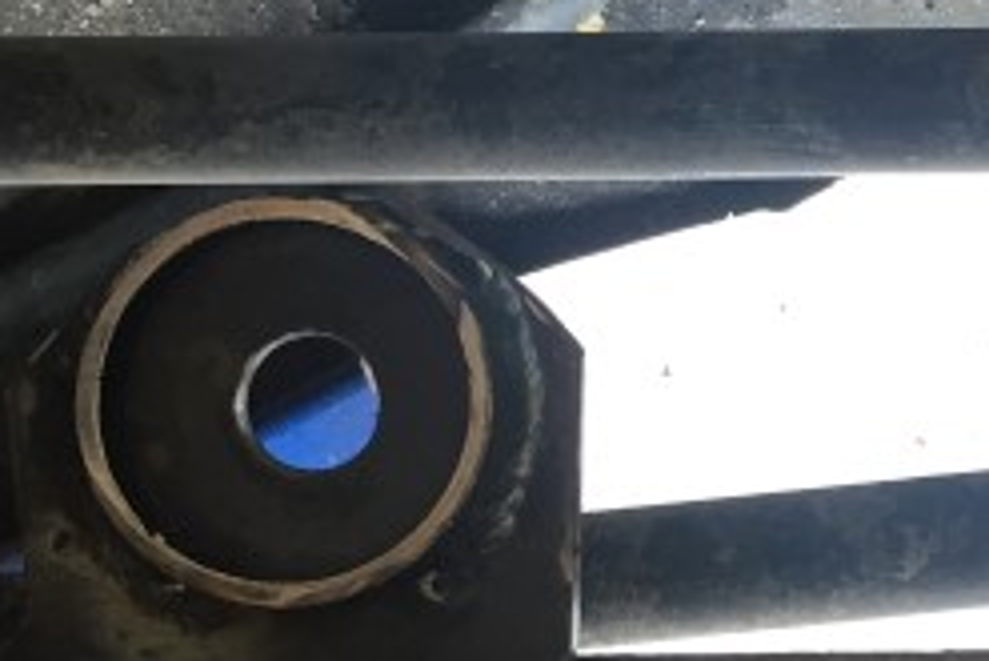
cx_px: 1185
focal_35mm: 117
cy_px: 389
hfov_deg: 16.7
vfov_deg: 11.7
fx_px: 3216
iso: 40
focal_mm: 4.15
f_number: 2.2
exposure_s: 1/30
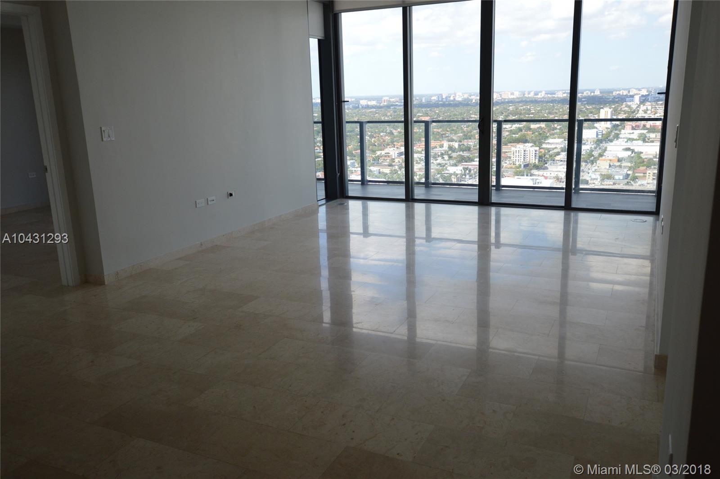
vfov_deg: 43.5
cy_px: 240
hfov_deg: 62.0
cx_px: 360
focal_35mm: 30
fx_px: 599
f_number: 3.5
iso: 400
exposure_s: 1/640
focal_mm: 20
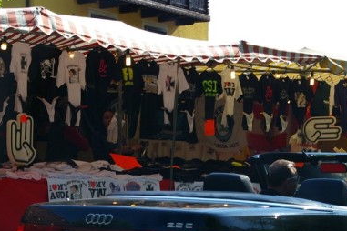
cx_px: 170
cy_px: 179
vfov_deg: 10.9
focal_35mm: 126
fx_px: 1214
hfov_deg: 16.3
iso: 200
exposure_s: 1/250
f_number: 6.7
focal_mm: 40
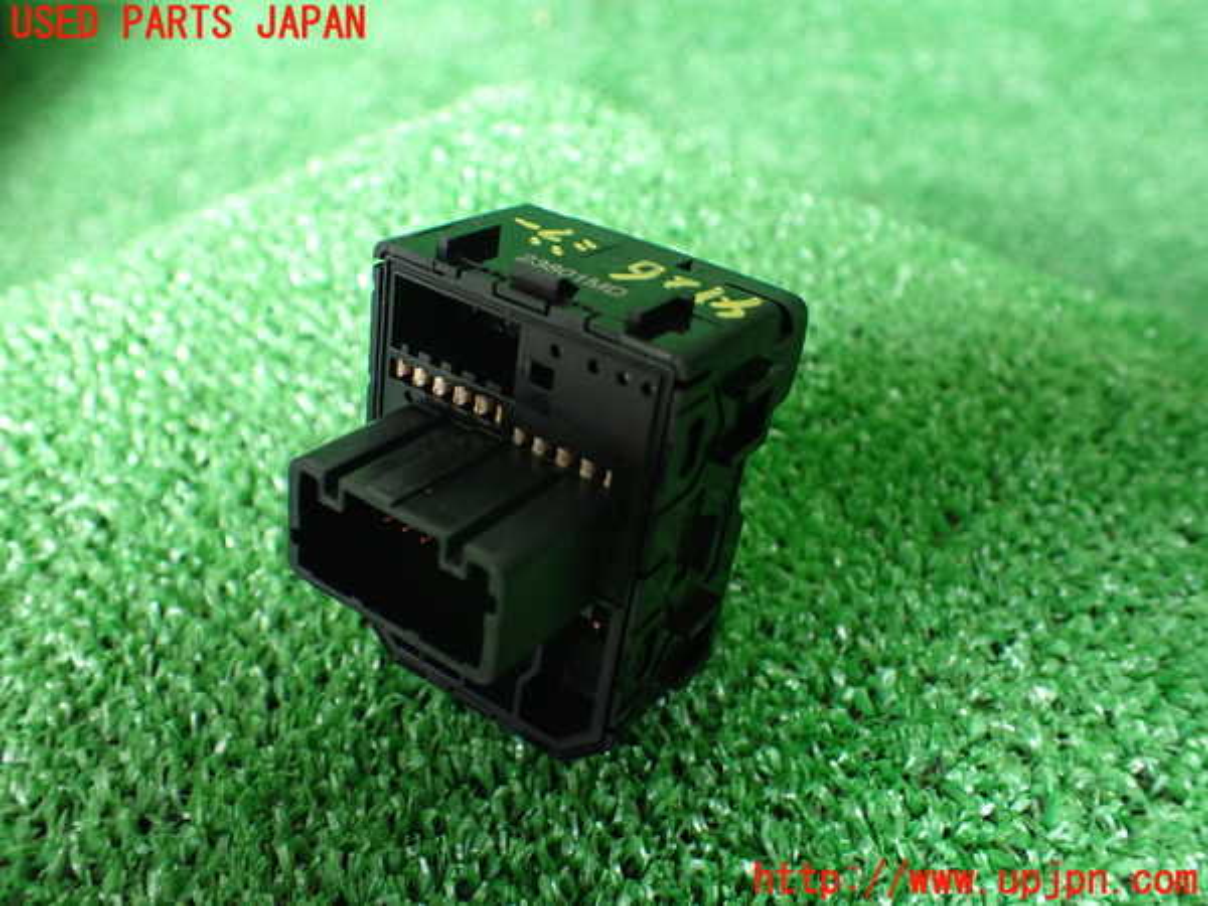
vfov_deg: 46.8
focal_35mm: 30
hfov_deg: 60.0
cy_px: 453
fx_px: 1047
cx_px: 604
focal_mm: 5.4
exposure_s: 1/80
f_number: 2.3
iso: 800
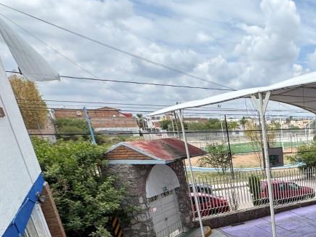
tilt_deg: -20.6
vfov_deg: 39.0
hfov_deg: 43.0
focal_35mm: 33
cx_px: 349
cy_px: 226
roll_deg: +0.6
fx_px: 301
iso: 50
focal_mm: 2.22
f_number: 2.2
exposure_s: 1/1449
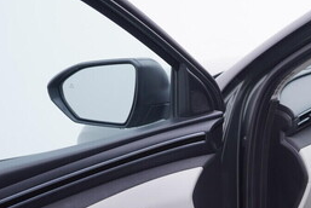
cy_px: 187
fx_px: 666
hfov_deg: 24.8
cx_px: 326
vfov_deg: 17.5
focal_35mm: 77
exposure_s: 1/50
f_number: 3.2
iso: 125
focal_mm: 24
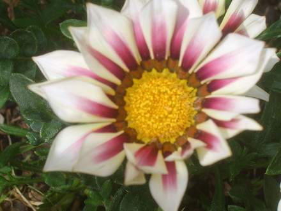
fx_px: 706
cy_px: 106
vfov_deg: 17.0
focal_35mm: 87
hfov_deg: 22.5
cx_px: 140
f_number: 6.7
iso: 50
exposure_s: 1/176
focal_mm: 22.74
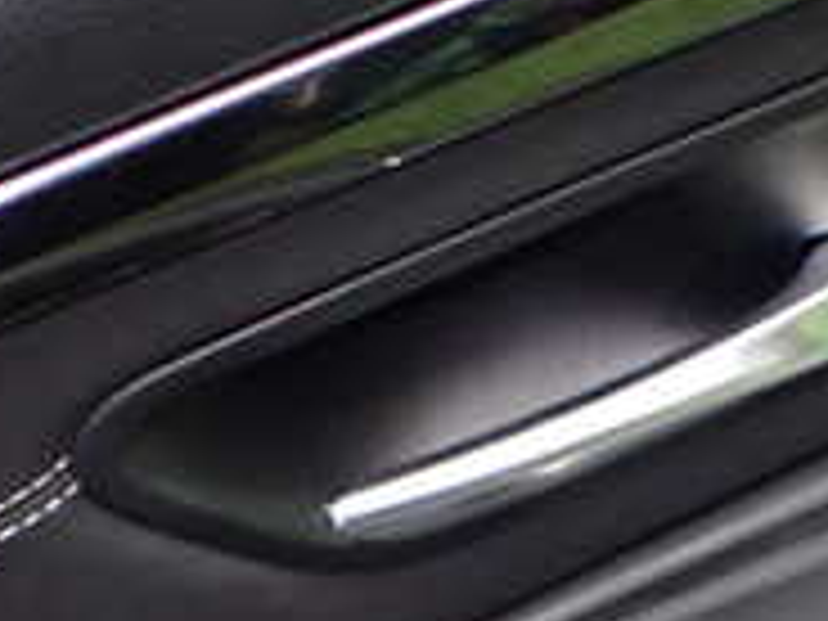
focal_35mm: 98
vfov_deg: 14.6
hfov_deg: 19.9
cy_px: 724
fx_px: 2344
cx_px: 634
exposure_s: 1/40
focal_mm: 5.4
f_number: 2.3
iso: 800
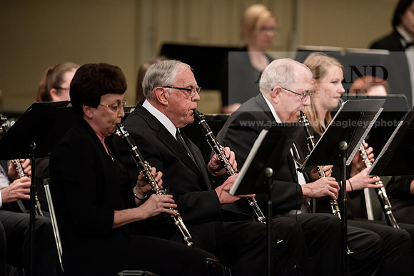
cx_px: 207
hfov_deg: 6.9
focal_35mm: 300
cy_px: 138
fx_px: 3451
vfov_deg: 4.6
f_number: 2.8
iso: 4000
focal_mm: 300
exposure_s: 1/320
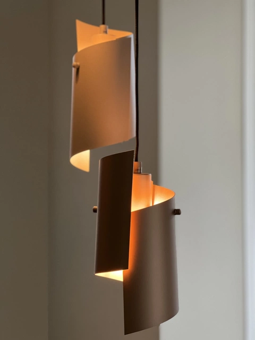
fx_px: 756
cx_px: 128
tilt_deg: +2.1
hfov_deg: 19.1
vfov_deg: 25.3
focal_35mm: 77
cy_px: 170
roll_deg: -0.4
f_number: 2.8
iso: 320
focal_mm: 9
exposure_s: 1/33
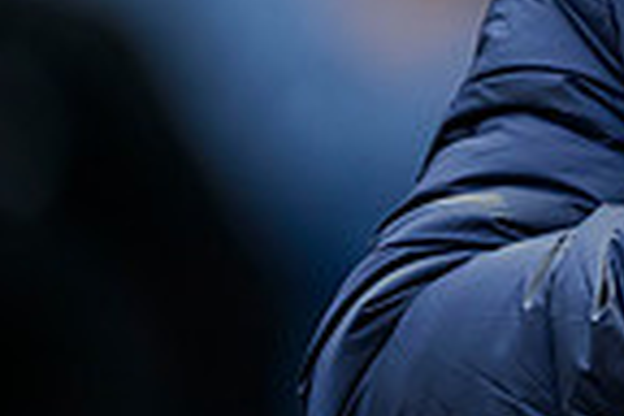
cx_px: 1148
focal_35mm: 1615
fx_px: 27991
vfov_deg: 0.9
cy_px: -115
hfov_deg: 1.3
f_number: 3.2
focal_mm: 400
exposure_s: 1/1000
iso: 3200
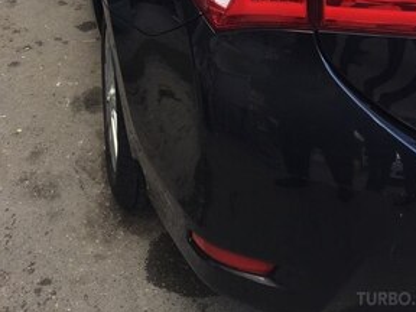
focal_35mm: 50
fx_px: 601
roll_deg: +0.6
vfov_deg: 26.5
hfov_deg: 38.1
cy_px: -40
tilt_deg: -16.6
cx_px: 175
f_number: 2.2
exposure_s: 1/280
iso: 32
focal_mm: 4.15
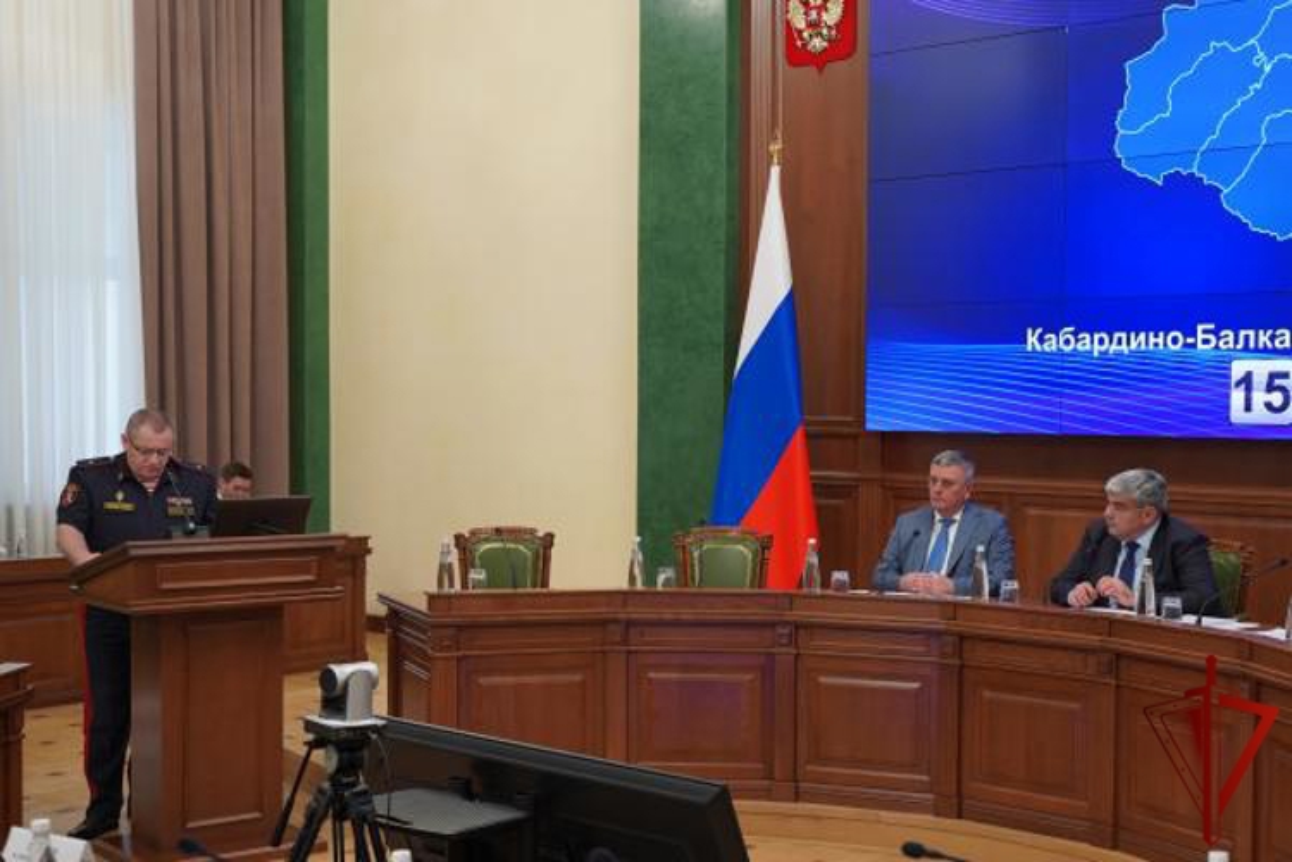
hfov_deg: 44.5
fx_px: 1579
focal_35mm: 44
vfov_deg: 30.5
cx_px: 646
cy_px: 431
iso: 1250
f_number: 4
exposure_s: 1/160
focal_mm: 44
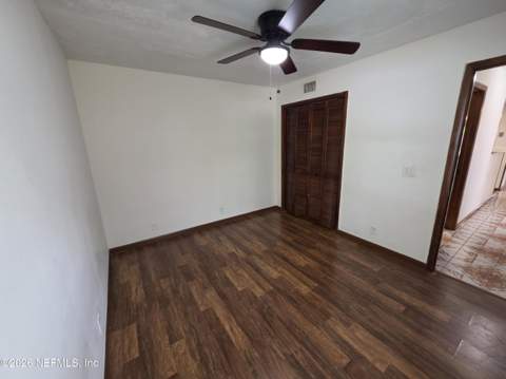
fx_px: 190
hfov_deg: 106.2
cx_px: 253
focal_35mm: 13
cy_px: 190
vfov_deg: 89.8
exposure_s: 1/60
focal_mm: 2.2
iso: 200
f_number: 1.9
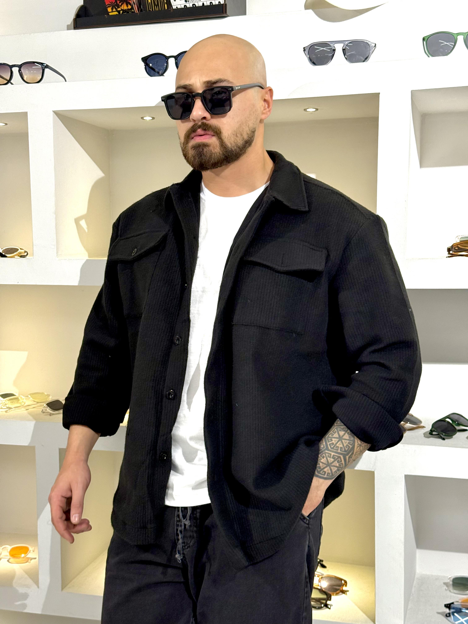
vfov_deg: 39.7
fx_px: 865
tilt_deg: -2.7
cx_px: 234
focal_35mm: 48
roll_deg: -0.2
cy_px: 312
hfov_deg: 30.3
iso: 125
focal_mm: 6.76
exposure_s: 1/100
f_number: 1.78
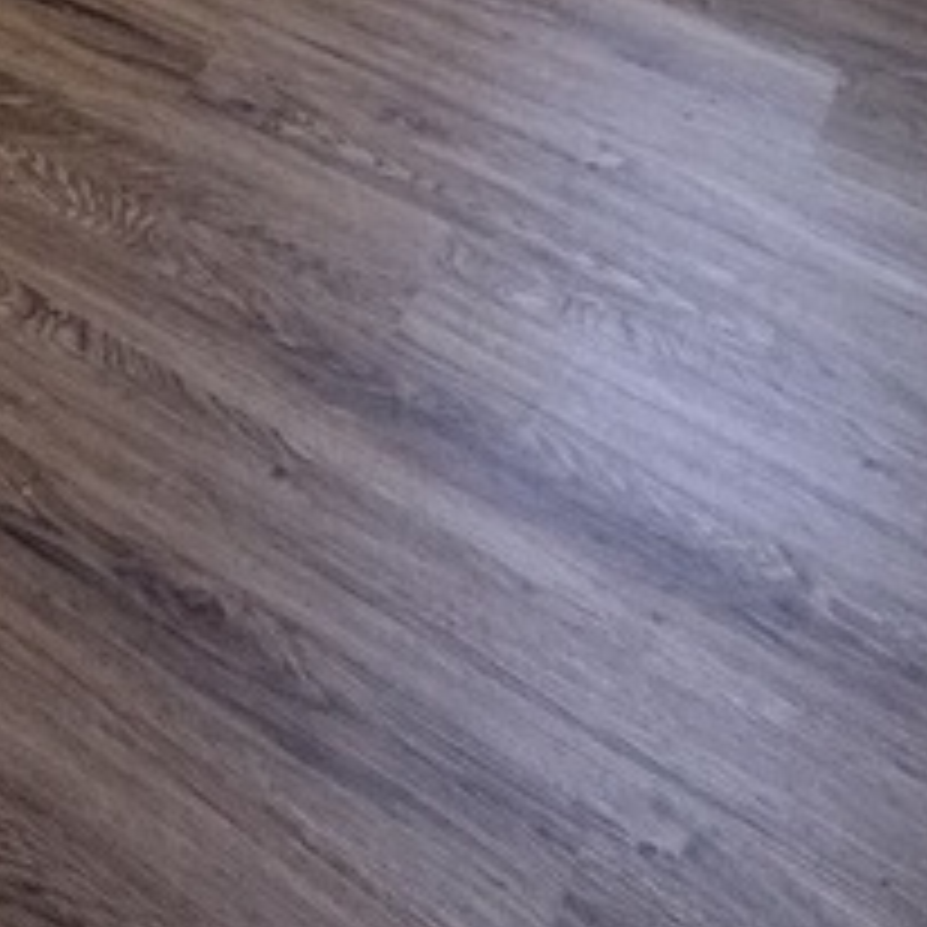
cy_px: -922
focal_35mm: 65
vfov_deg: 18.1
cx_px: -369
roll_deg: +1.4
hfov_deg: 22.7
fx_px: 1969
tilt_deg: -12.0
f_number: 2.2
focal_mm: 2.22
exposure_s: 1/99
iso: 200
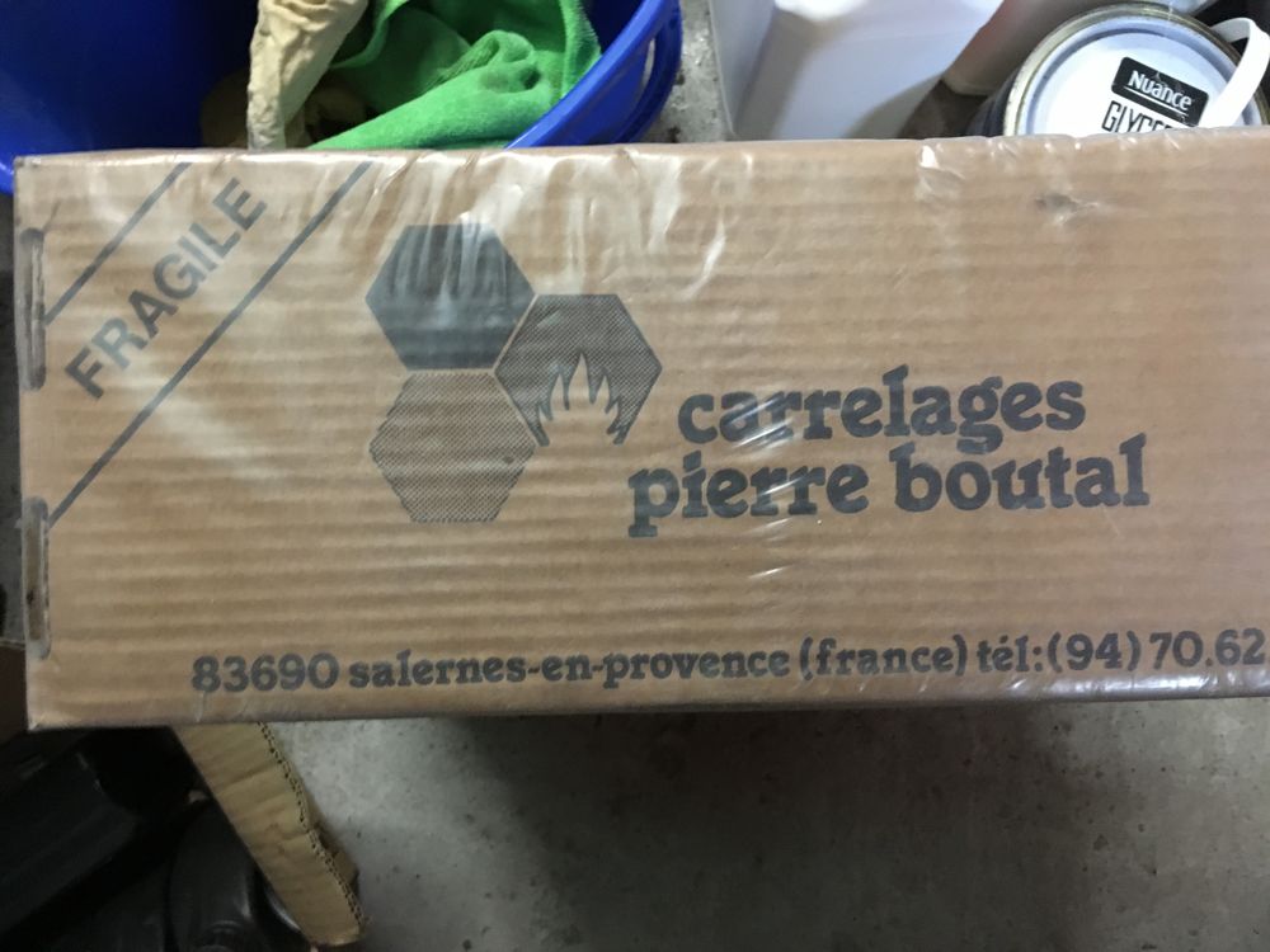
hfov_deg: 61.7
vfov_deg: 48.2
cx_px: 635
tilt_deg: -87.4
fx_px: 1064
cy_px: 476
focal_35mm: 29
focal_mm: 4.15
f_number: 2.2
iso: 400
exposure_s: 1/17
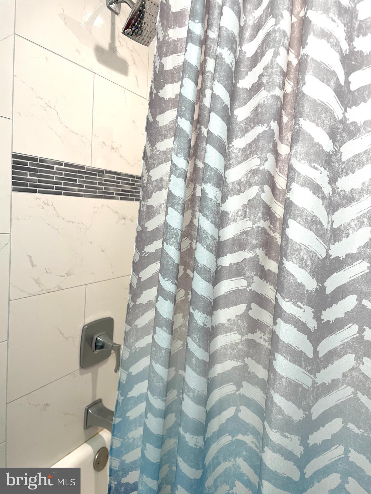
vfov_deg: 67.3
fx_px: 372
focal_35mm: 26
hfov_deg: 53.1
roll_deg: -3.7
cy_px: 247
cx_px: 186
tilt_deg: -5.2
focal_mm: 4.2
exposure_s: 1/60
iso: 64
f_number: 1.6
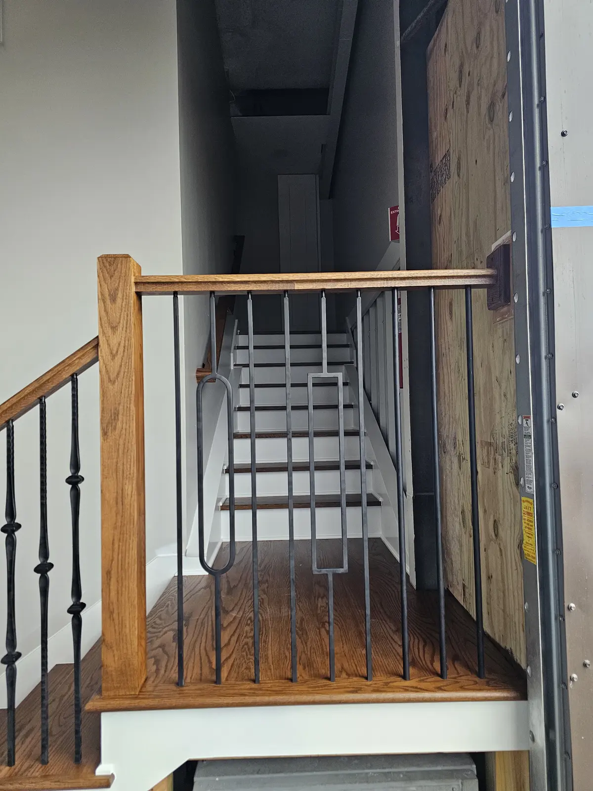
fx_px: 525
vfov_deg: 73.9
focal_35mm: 23
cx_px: 296
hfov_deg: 58.9
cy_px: 396
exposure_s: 1/120
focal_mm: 6.3
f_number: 1.7
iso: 320
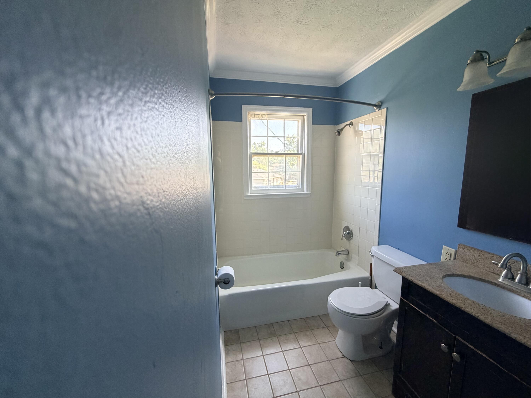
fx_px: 215
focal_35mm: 14
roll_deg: +0.5
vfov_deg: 85.7
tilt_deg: -7.8
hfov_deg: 102.1
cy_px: 199
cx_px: 266
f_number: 2.2
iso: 320
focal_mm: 2.22
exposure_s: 1/121
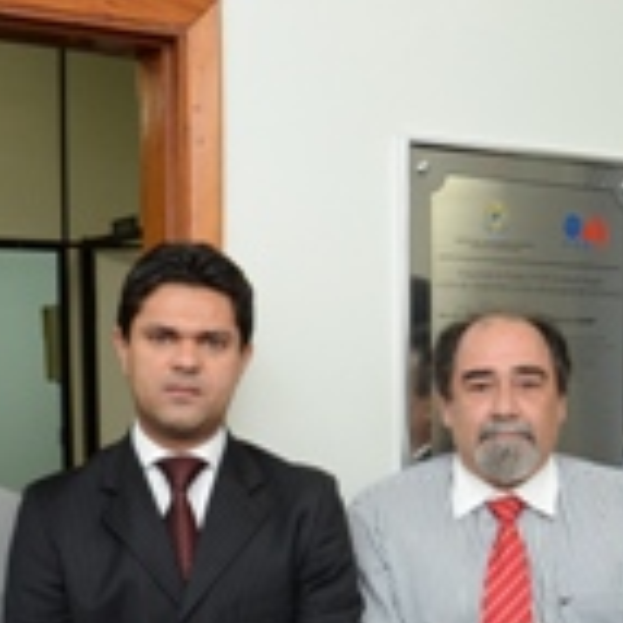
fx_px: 1466
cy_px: 643
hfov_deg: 23.7
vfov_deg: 22.9
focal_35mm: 72
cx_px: 479
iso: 800
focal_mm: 18
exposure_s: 1/80
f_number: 7.1
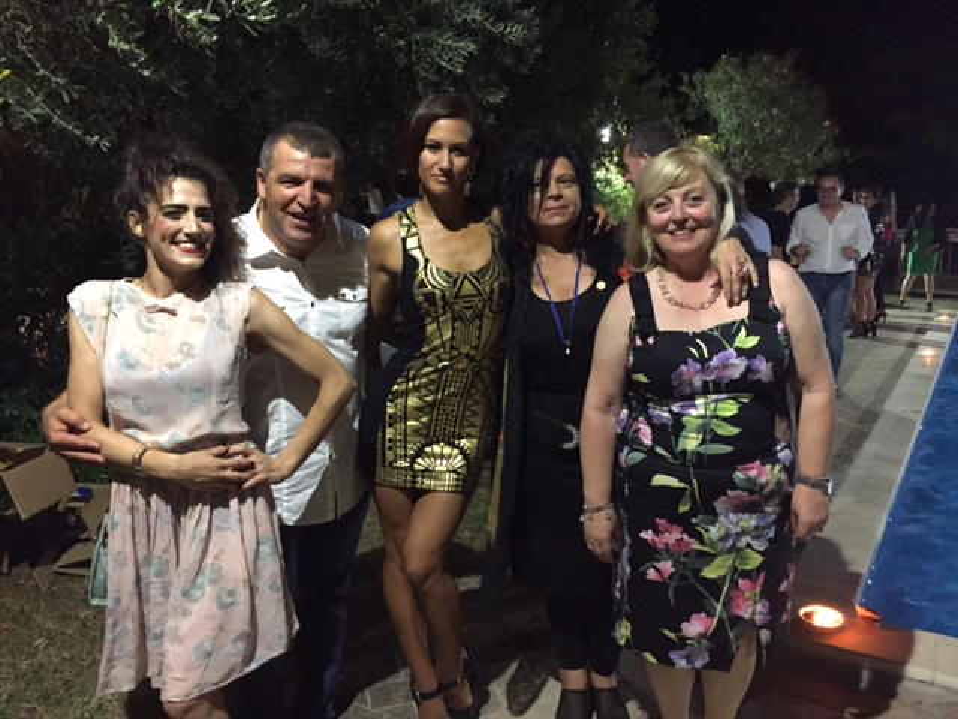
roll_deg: -1.3
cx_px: 479
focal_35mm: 29
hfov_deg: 61.7
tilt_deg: -11.0
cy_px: 360
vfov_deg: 48.2
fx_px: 803
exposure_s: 1/17
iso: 400
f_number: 2.2
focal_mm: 4.15
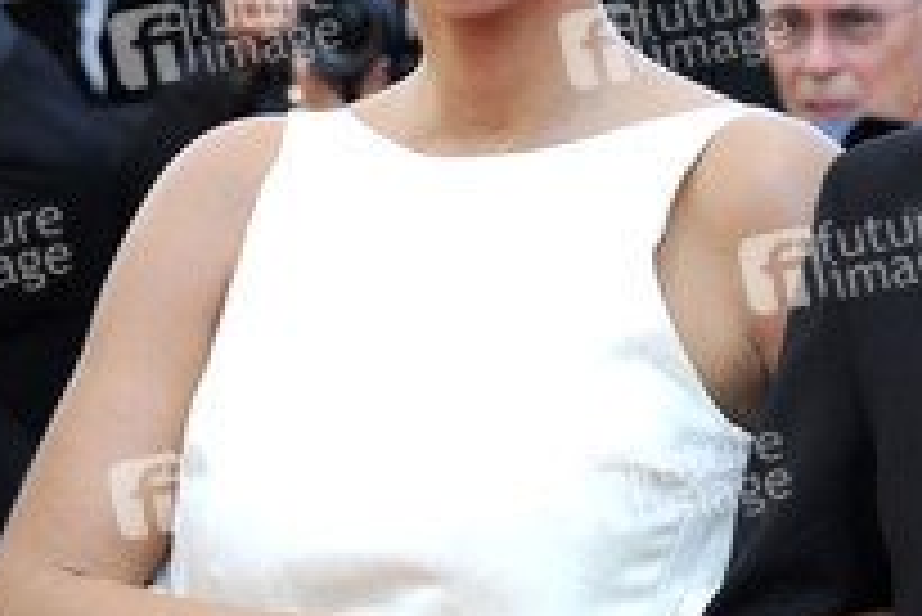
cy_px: 148
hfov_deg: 8.9
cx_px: 733
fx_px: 5895
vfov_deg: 6.0
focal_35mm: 230
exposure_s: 1/250
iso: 640
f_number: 5.6
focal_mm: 105
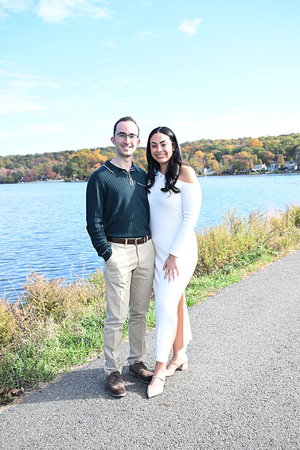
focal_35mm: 39
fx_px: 487
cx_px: 148
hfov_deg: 34.2
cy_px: 226
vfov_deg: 49.5
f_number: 6.3
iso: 100
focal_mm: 38
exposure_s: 1/100
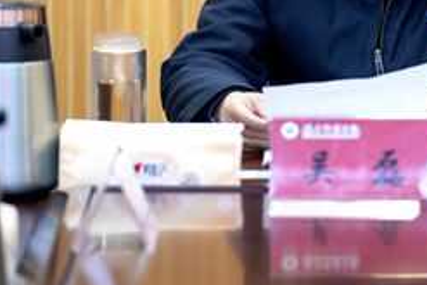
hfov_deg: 4.2
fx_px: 5768
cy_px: -45
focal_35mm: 486
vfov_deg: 2.8
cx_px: 363
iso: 1250
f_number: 2.8
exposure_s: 1/200
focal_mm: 200
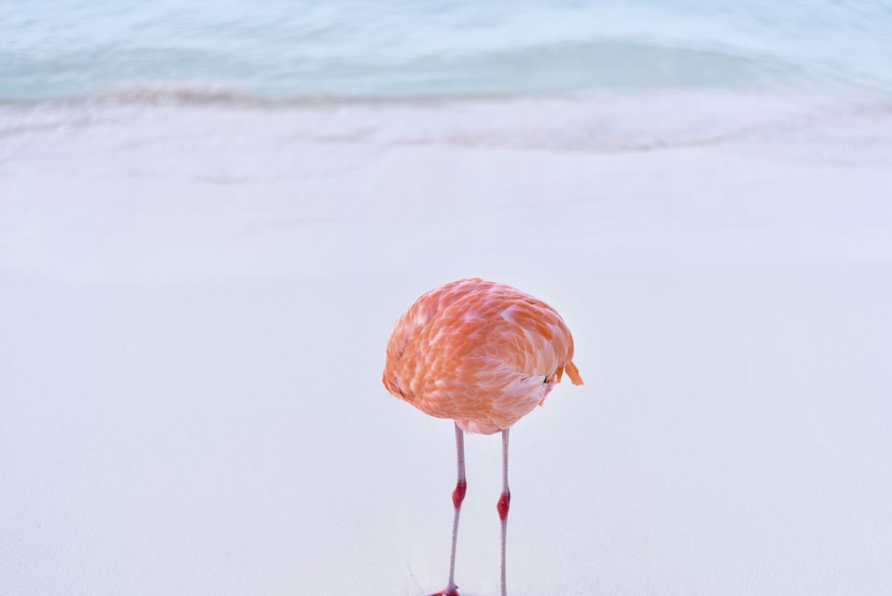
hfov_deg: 33.4
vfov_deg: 22.6
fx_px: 1487
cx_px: 488
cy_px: 346
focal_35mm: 60
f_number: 1.8
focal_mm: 50
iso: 100
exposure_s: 1/1600
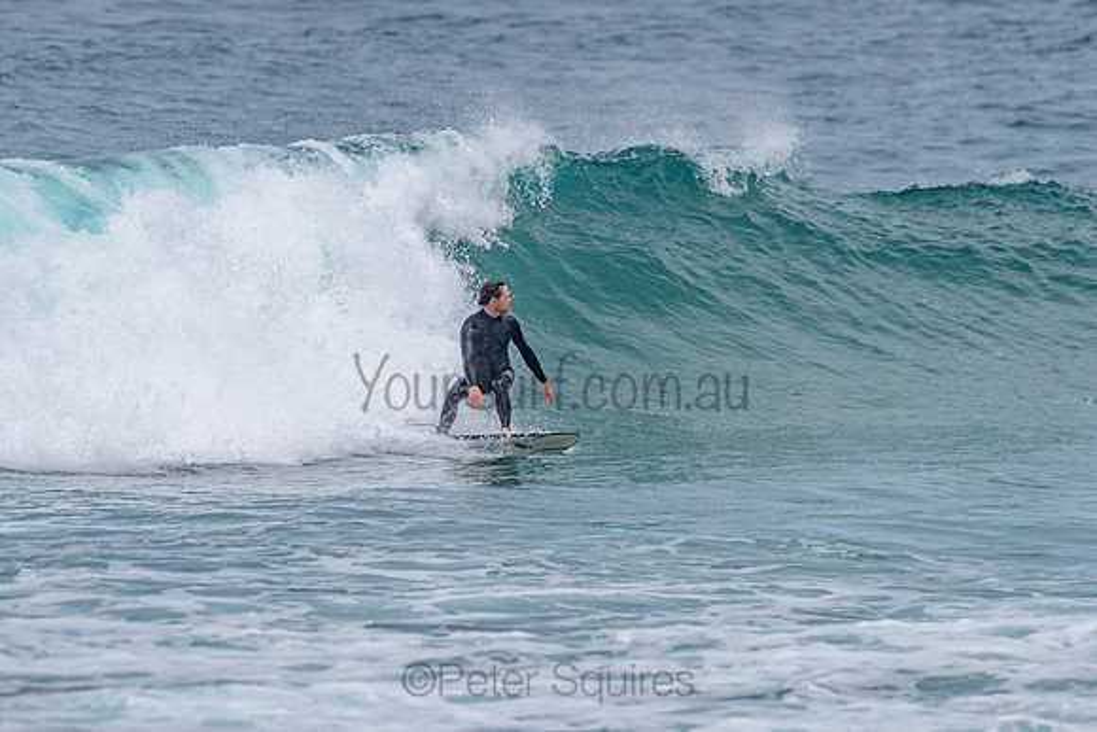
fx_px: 18676
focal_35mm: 613
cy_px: 343
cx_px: 641
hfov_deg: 3.4
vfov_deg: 2.2
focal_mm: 500
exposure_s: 1/2000
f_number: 5.6
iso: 110
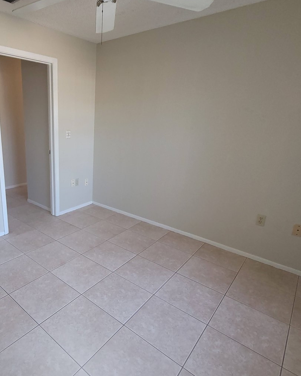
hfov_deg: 64.8
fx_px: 223
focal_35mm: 20
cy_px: 190
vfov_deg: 80.4
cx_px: 83
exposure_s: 1/60
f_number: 2.2
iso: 160
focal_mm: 2.2
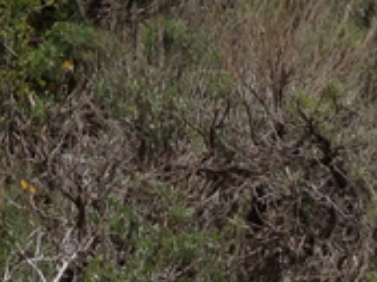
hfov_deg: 9.5
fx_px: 2240
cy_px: -534
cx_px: -30
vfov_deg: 6.6
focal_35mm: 206
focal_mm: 4.28
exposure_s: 1/2045
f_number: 2.4
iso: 50
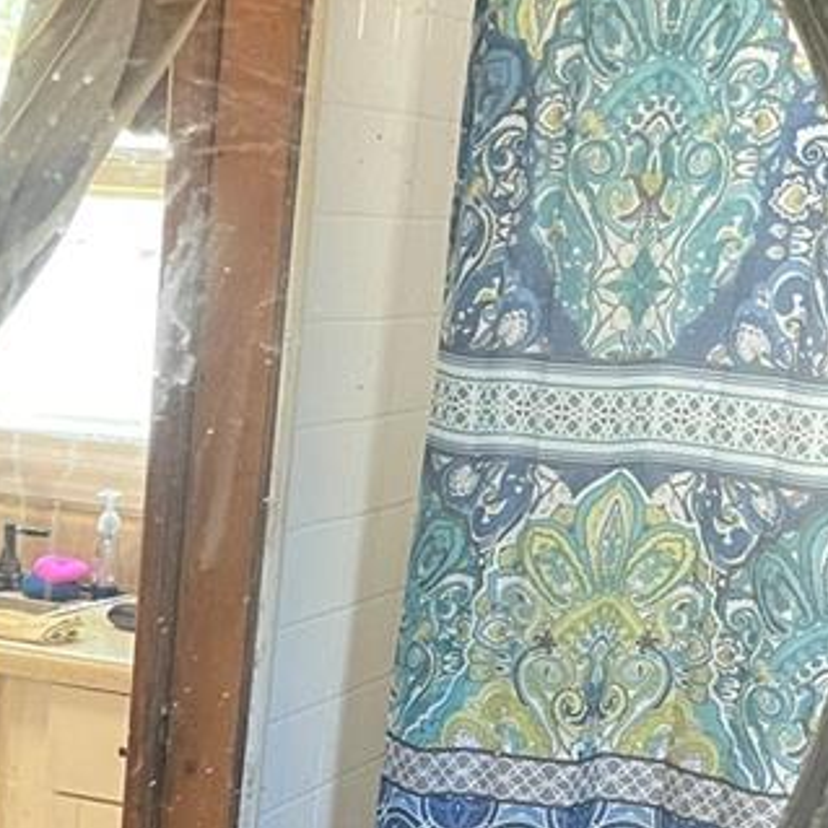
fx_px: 2246
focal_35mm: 83
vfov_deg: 19.5
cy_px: 1036
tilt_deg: -19.0
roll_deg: -3.9
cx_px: 57
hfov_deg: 20.4
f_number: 1.6
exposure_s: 1/60
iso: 400
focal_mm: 5.1
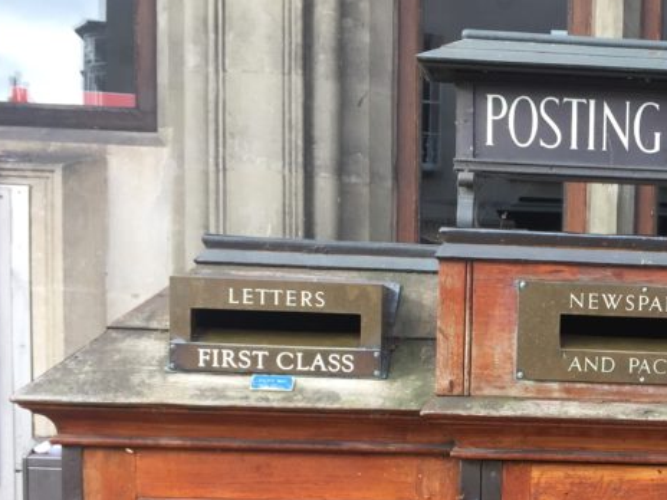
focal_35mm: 64
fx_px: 1233
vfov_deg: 22.2
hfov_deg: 28.4
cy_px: 483
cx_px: 671
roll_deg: -1.0
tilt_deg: -5.5
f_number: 2.2
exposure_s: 1/100
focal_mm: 4.15
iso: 32
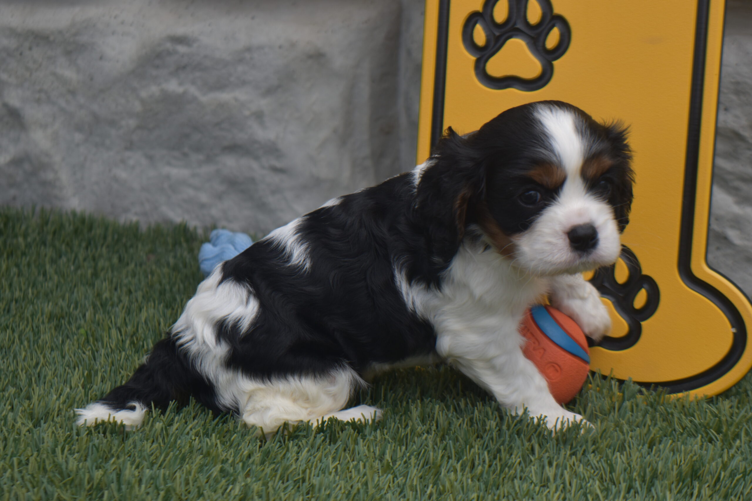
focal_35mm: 78
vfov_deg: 17.5
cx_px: 376
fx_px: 1629
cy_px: 250
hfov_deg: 26.0
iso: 200
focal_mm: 52
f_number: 5.6
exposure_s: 1/320
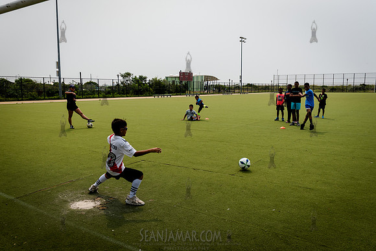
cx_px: 181
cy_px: 123
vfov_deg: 42.6
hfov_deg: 60.6
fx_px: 321
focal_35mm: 31
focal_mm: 27
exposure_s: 1/3200
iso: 250
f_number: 4
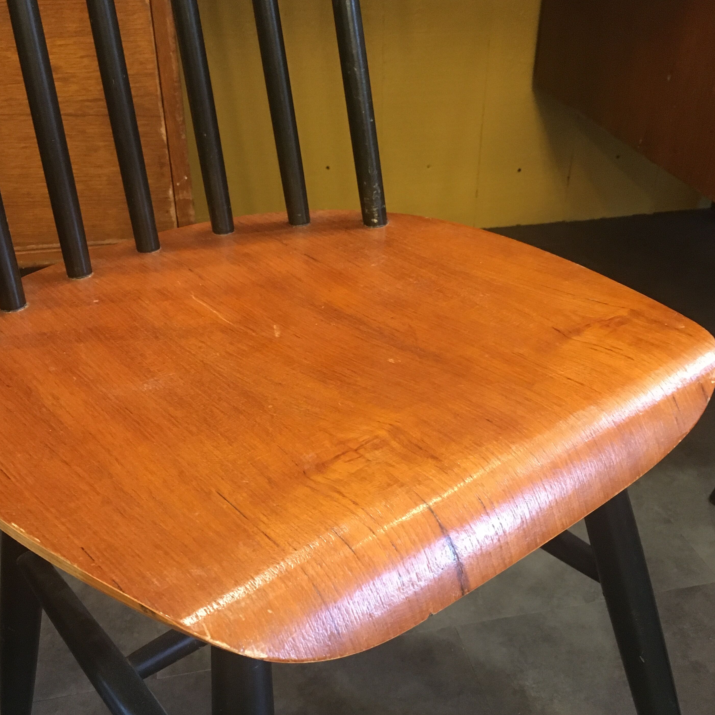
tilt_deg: -32.7
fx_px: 865
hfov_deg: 44.9
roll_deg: -0.2
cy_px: 411
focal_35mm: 37
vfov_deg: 44.8
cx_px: 349
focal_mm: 4.15
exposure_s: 1/17
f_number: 2.2
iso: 200
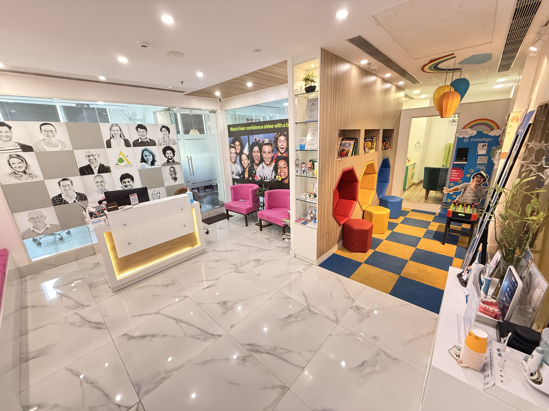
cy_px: 206
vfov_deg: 85.7
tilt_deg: -16.3
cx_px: 274
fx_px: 222
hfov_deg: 102.1
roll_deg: +2.2
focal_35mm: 14
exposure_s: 1/50
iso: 500
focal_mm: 2.22
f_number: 2.2
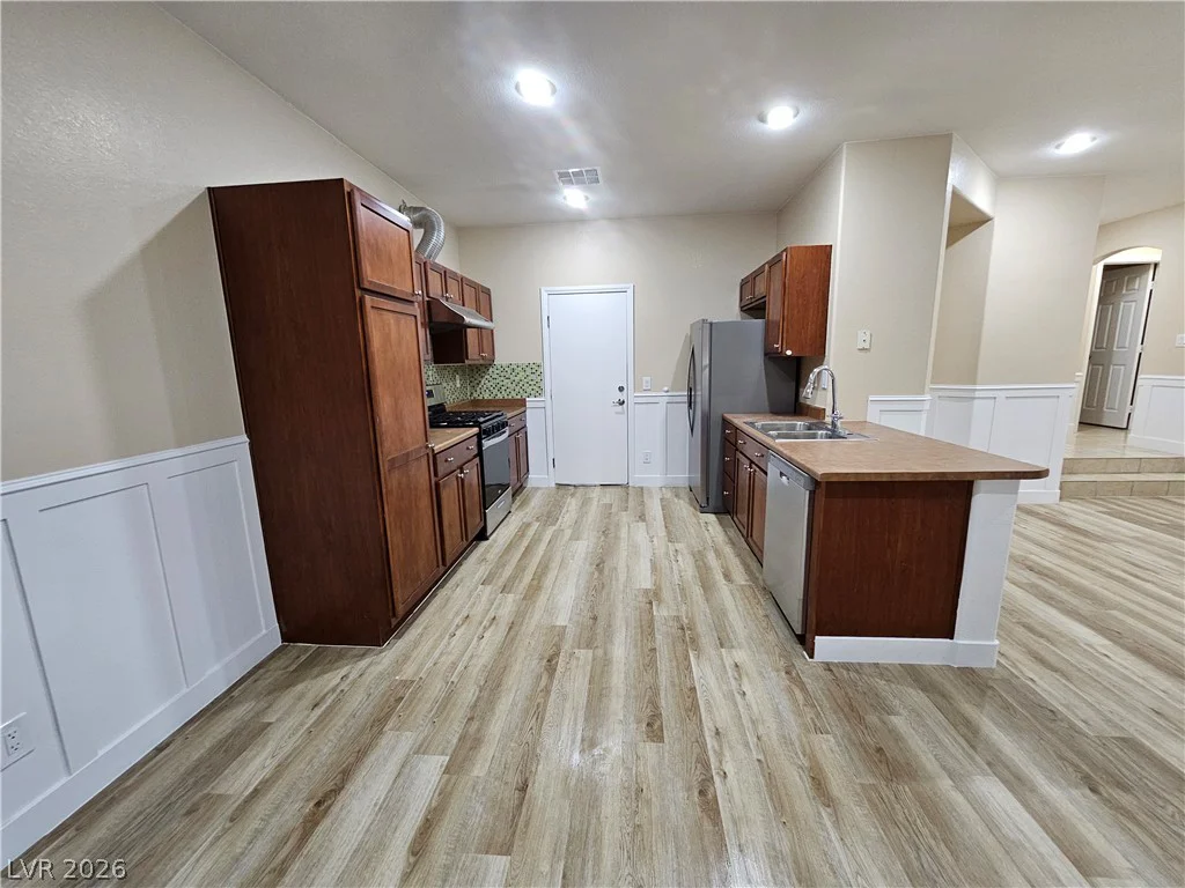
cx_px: 592
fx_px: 445
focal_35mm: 13
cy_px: 444
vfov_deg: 89.9
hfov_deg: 106.2
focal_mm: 2.2
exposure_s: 1/40
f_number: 2.2
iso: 320
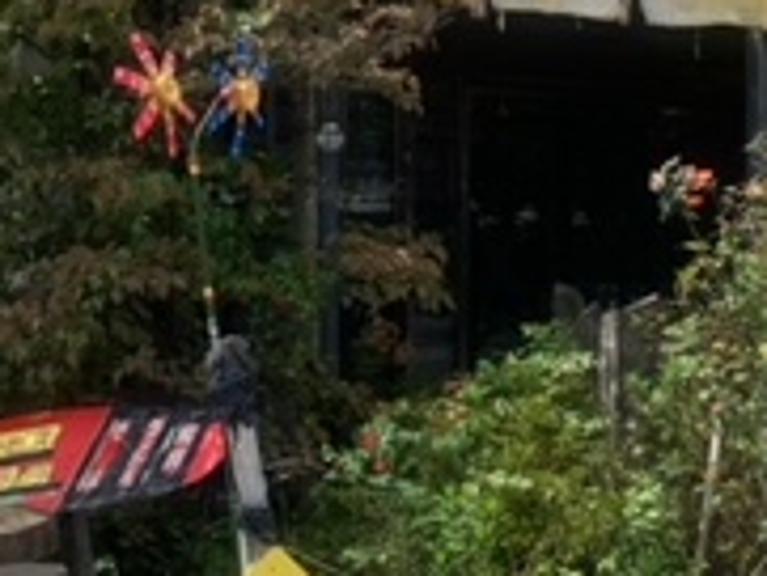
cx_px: 373
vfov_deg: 16.1
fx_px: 2040
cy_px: 212
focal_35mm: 92
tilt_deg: +3.5
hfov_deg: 21.3
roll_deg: +2.1
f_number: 1.8
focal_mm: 4.25
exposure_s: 1/2309
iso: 25
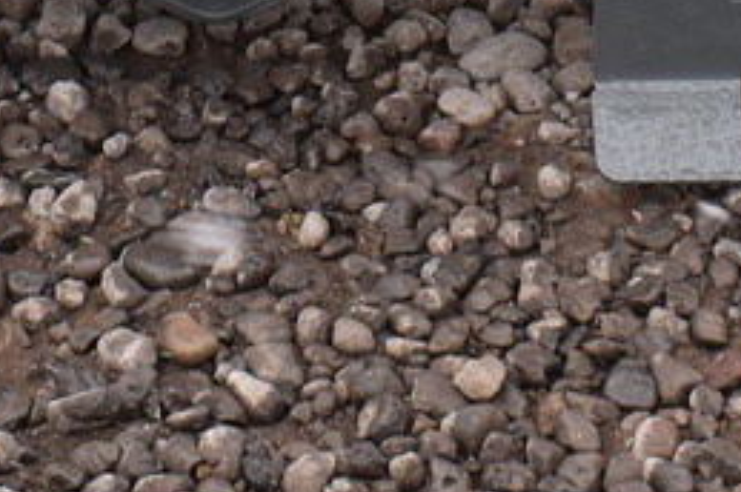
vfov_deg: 7.6
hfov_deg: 11.8
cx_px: 275
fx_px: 3577
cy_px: -443
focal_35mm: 174
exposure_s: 1/250
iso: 400
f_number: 8
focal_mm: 20
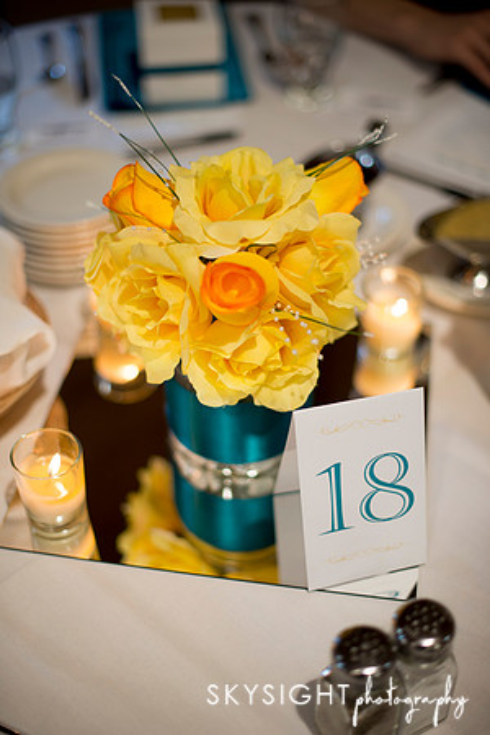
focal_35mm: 50
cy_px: 368
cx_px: 245
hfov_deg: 27.0
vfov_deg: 39.6
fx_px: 1021
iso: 250
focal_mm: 50
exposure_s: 1/125
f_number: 1.6
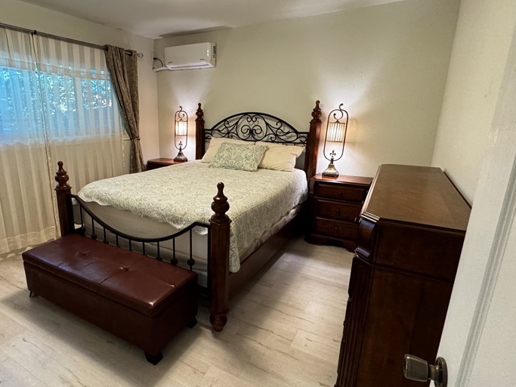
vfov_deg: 63.4
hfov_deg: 77.7
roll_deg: +0.2
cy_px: 196
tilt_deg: -16.3
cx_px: 197
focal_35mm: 21
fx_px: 313
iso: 500
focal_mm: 2.22
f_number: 2.2
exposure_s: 1/60
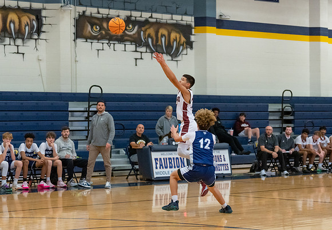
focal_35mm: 101
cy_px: 123
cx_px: 189
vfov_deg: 14.0
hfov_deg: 20.1
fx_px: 938
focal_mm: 70
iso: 4000
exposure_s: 1/1000
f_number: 2.8
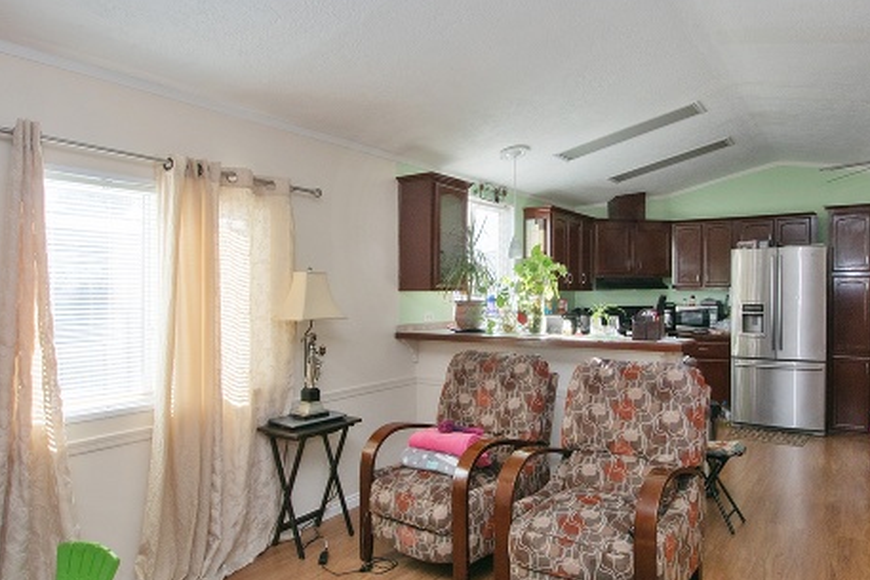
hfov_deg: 80.4
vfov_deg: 59.4
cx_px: 514
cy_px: 263
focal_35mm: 21
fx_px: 508
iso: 320
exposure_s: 1/30
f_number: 9.5
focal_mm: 10
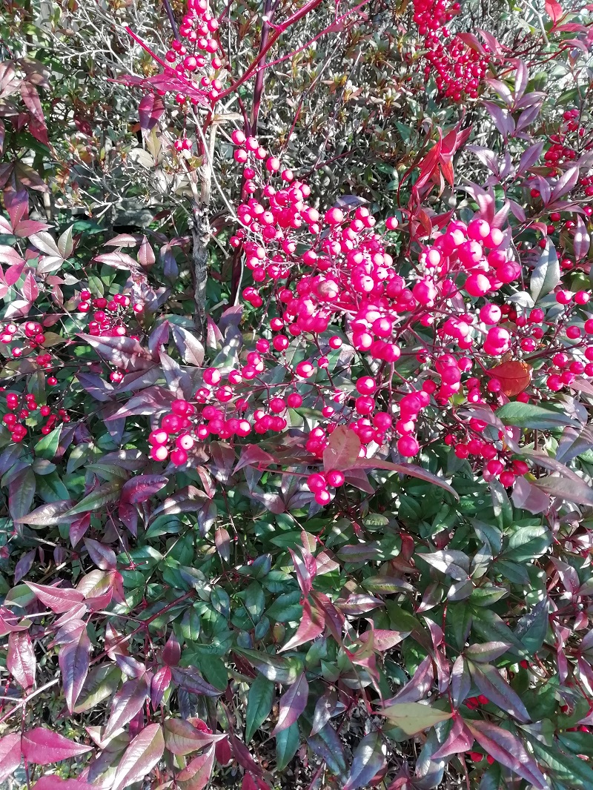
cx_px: 296
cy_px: 395
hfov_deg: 53.1
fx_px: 594
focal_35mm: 26
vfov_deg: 67.3
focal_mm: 3.46
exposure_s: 1/214
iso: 50
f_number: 2.2
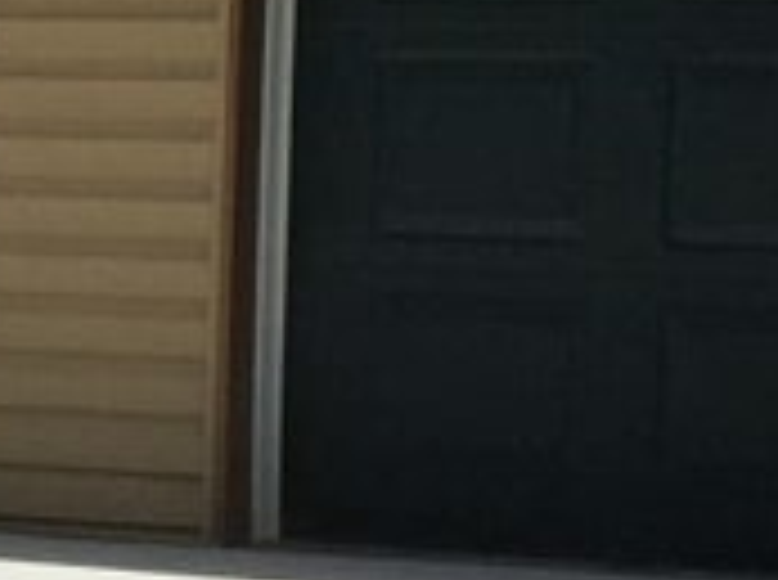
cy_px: 526
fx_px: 5024
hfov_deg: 8.1
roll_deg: -1.1
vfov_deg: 6.6
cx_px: -1167
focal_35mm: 224
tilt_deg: -3.7
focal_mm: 4.15
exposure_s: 1/4405
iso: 32
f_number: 2.2
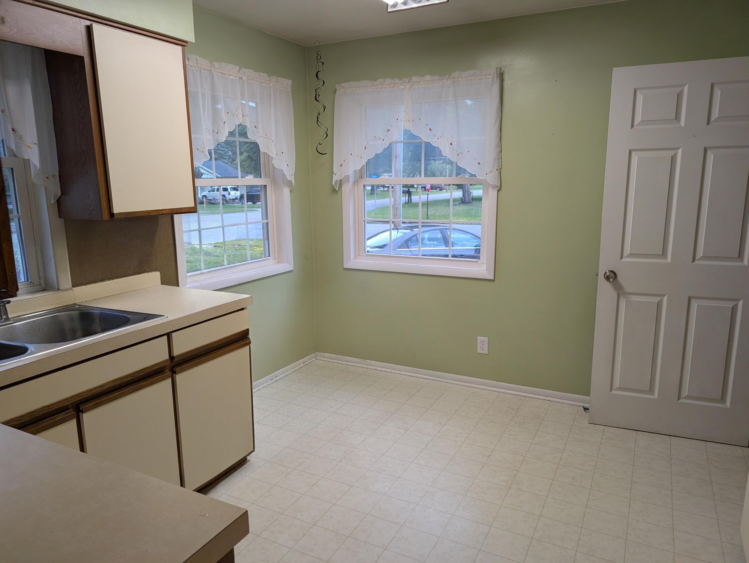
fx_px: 520
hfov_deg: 71.5
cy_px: 282
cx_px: 374
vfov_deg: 56.9
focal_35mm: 24
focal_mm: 6.9
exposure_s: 1/120
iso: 500
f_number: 1.68
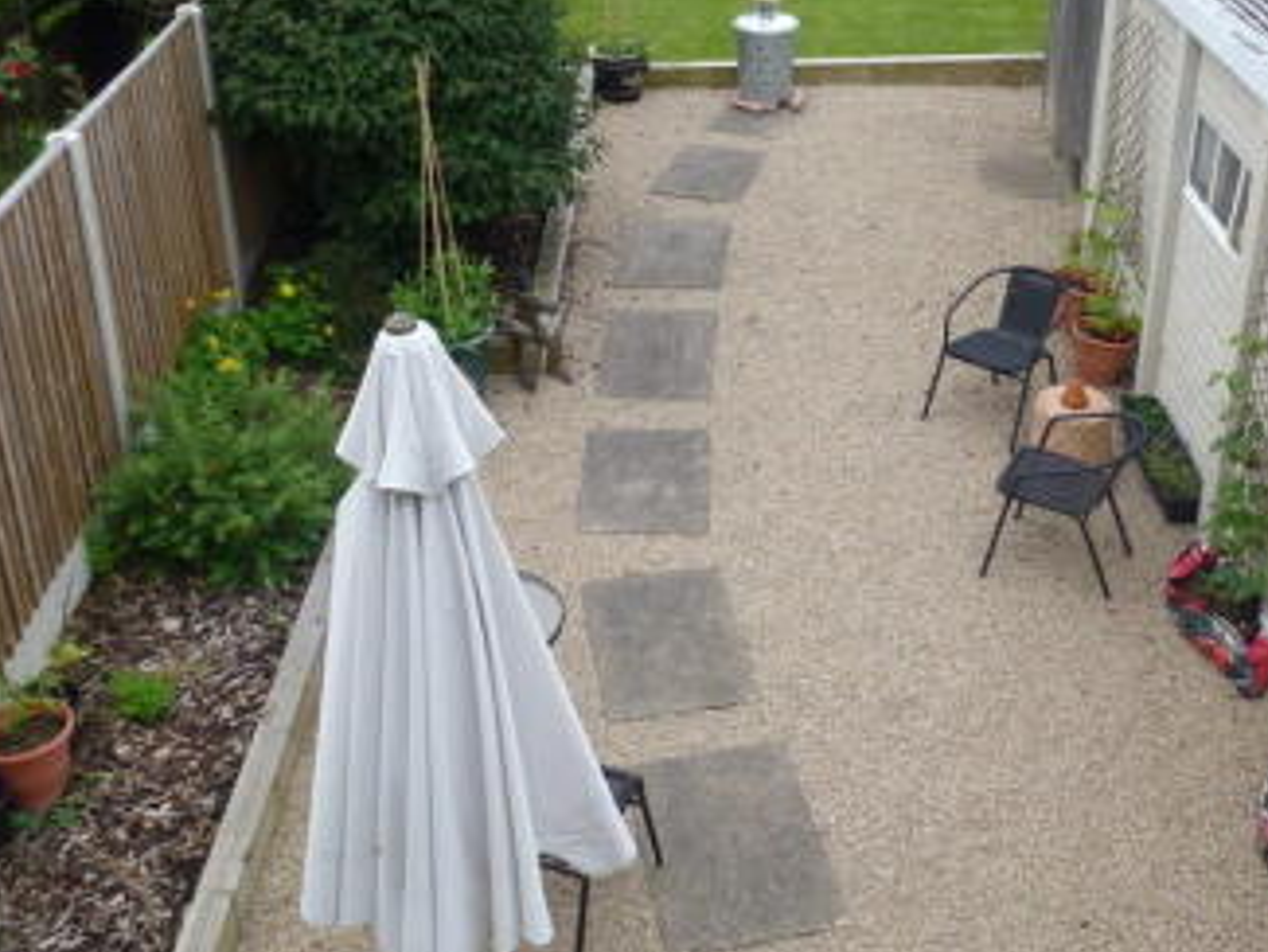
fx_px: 1576
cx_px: 720
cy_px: 244
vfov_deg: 33.0
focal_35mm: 43
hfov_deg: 43.7
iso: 100
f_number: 4
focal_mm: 4.3
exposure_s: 1/200
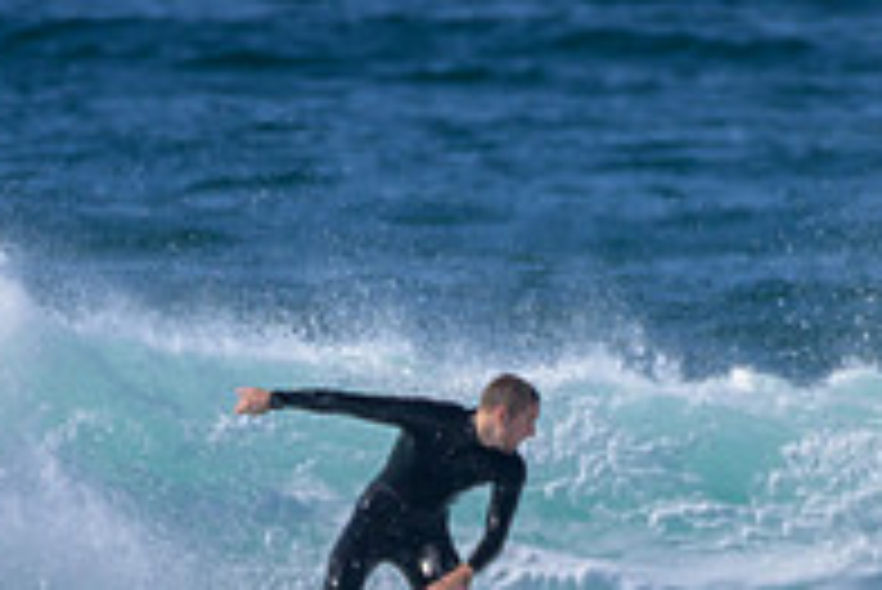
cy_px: 642
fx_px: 72620
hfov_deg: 0.7
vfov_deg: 0.5
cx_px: 662
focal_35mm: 2962
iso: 720
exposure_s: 1/2000
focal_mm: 1000
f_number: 11
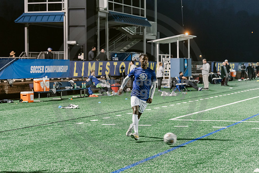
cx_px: 130
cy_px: 86
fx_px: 684
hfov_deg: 21.5
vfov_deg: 14.4
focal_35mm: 95
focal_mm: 95
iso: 2500
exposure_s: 1/200
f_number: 3.5
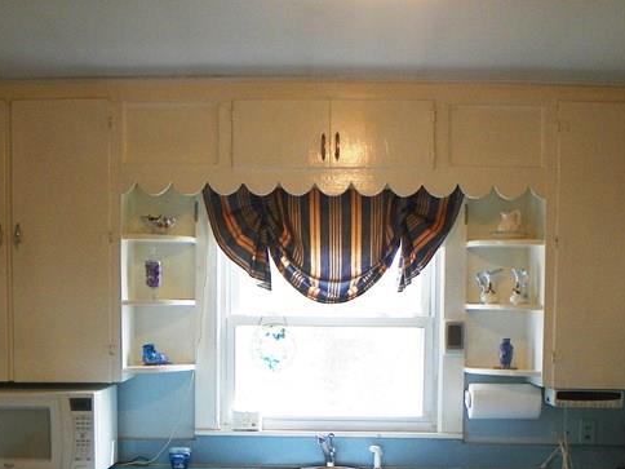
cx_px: 283
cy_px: 452
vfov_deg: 25.4
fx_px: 993
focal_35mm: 55
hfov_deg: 34.9
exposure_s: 1/30
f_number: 2.8
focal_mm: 4.6
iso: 80
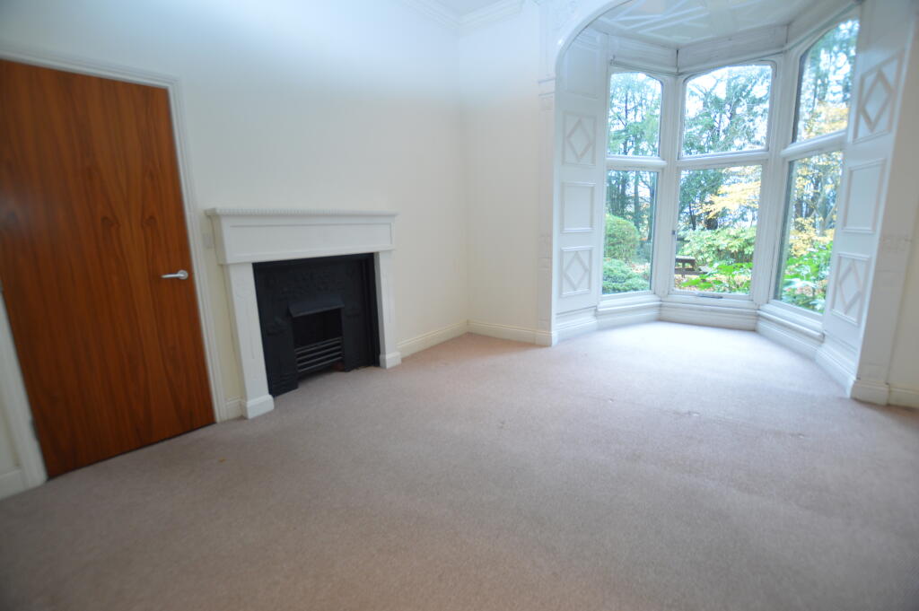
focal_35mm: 15
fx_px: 383
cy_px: 306
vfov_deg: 77.2
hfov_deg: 100.4
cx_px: 460
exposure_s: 1/30
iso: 400
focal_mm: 10
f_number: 3.5
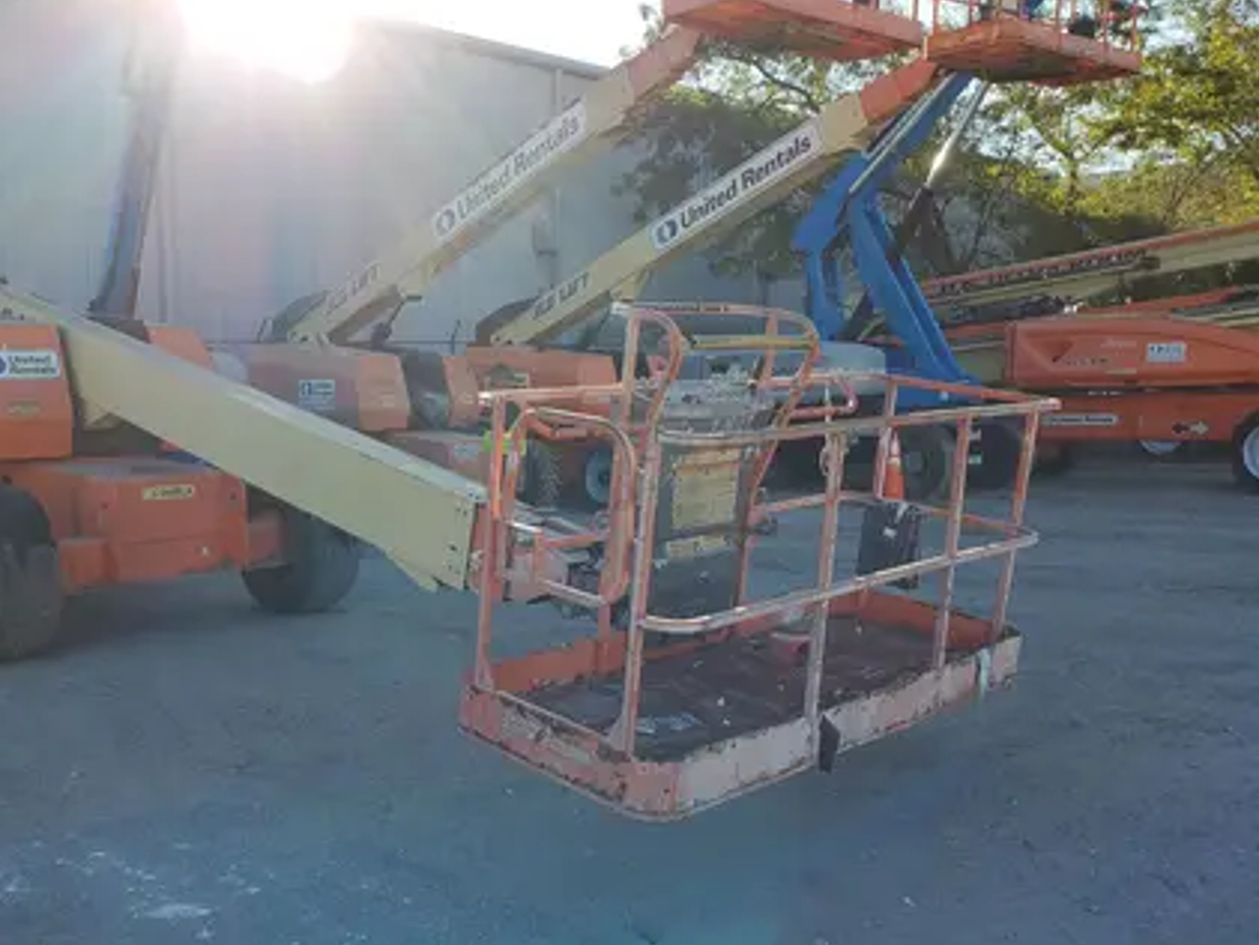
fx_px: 1237
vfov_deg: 41.8
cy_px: 519
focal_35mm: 34
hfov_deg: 53.1
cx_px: 440
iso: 50
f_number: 2.4
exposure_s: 1/713
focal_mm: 4.3
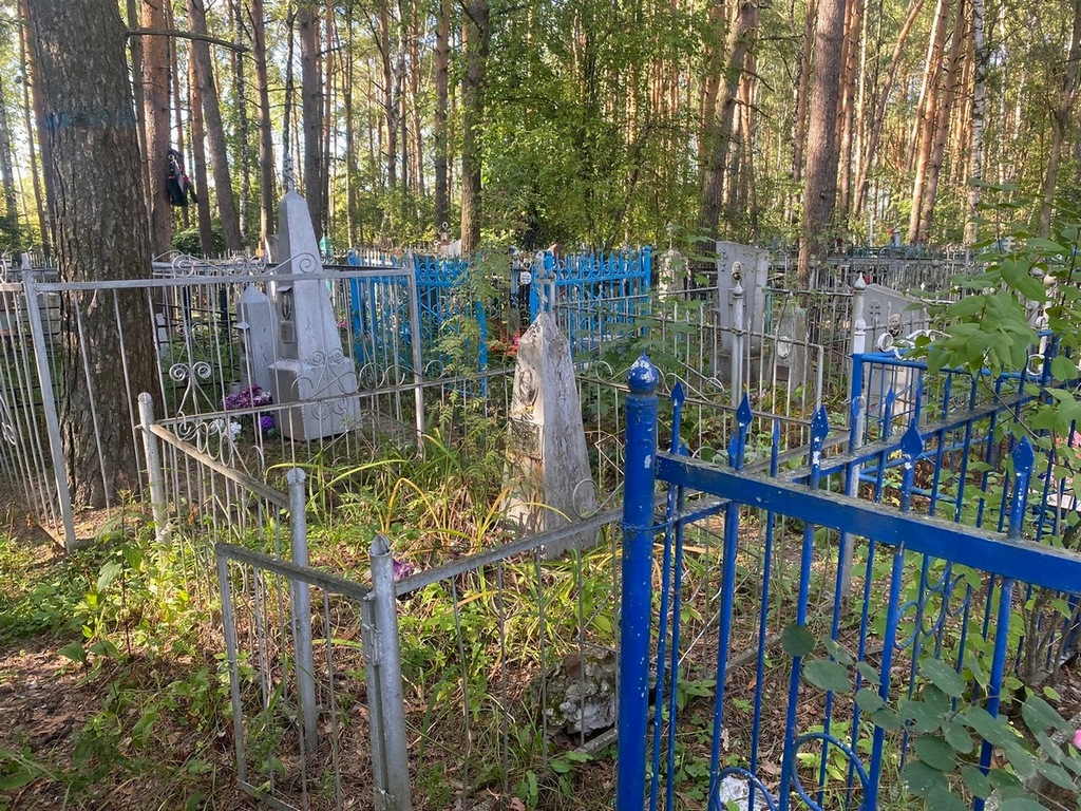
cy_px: 406
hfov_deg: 67.3
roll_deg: -1.1
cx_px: 540
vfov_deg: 53.1
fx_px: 812
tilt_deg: -13.1
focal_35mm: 26
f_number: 1.8
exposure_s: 1/121
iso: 80
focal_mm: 4.25
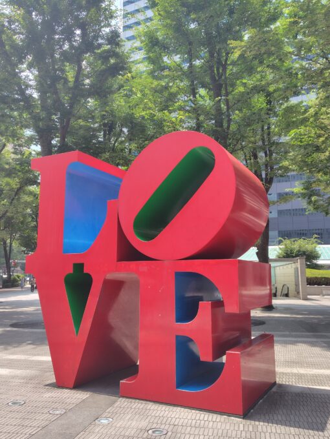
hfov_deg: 58.9
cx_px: 165
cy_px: 220
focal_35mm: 23
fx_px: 292
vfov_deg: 73.9
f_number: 1.9
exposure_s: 1/501
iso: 50
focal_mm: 5.6
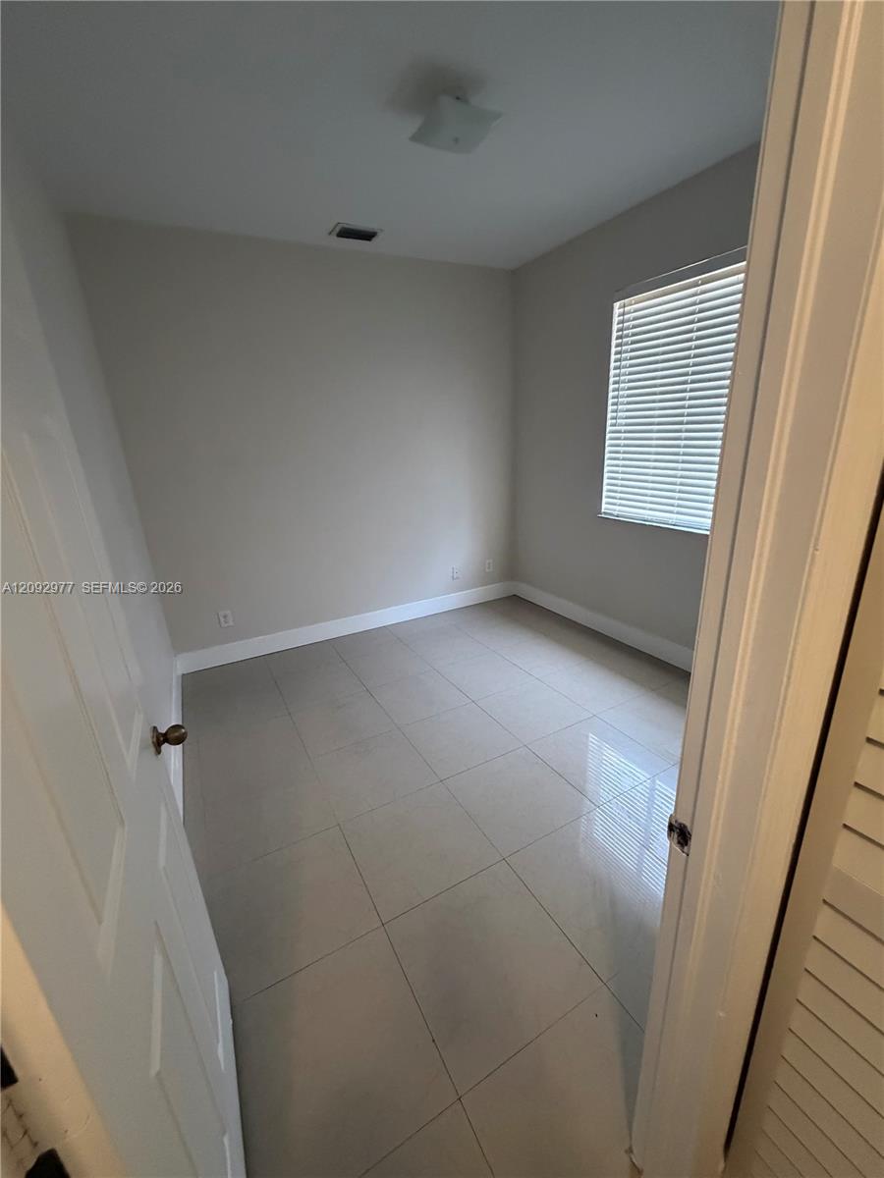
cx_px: 442
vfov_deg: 102.1
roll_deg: +2.5
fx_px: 477
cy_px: 589
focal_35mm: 14
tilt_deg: -18.1
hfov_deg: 85.7
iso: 500
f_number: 2.2
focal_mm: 2.22
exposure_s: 1/60
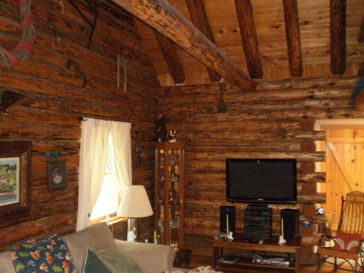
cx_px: 182
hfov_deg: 51.4
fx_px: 379
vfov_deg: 39.7
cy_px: 136
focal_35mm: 36
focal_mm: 6.3
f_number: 3.1
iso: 400
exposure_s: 1/30
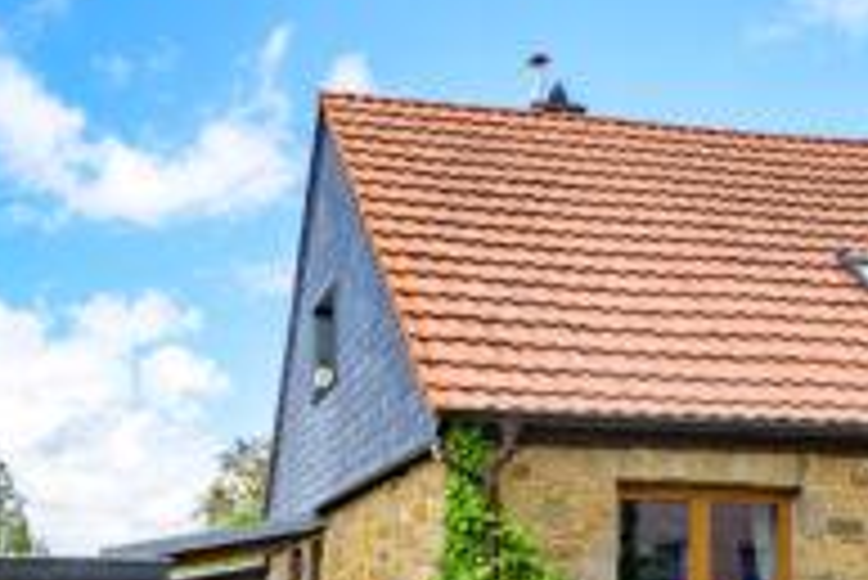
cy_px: 661
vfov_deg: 28.0
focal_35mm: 43
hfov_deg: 44.3
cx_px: 247
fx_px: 1038
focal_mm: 17
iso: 200
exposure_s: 1/400
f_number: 9
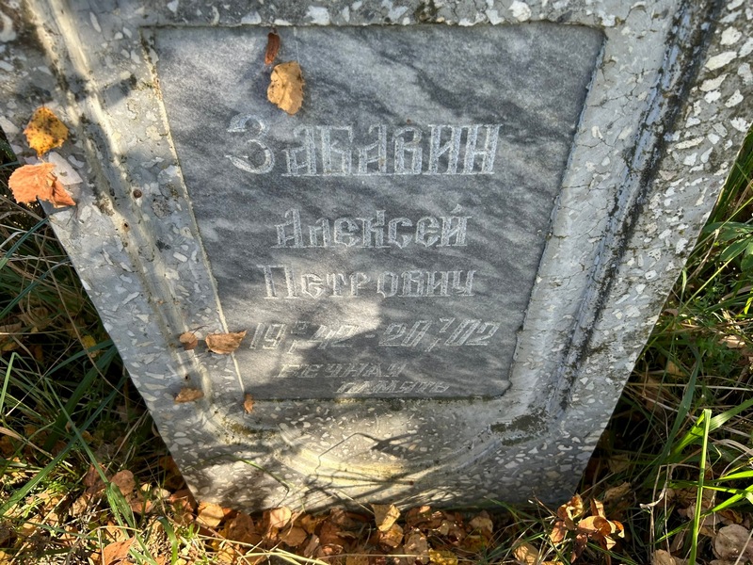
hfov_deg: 67.3
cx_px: 376
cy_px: 282
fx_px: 566
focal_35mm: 26
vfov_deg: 53.1
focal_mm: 5.7
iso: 40
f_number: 1.5
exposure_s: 1/230
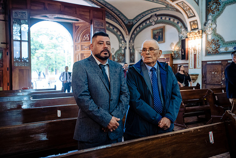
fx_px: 229
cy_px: 79
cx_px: 118
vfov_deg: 37.9
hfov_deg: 54.4
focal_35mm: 35
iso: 2000
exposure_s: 1/100
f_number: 3.5
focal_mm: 35
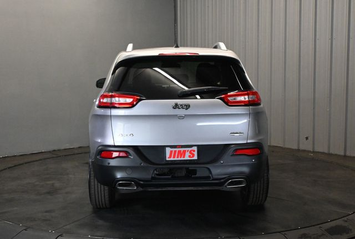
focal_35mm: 47
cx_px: 178
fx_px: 467
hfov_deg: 41.6
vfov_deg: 28.6
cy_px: 120
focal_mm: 31.5
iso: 4000
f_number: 5
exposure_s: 1/60
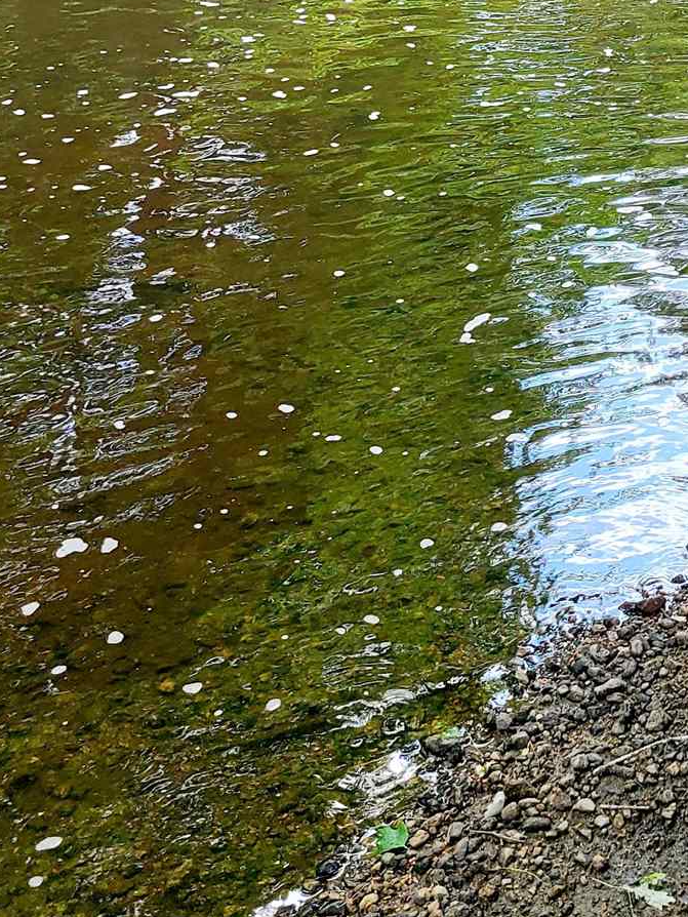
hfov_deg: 21.1
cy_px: -148
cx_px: 716
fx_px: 1775
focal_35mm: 67
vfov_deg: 26.2
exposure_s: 1/120
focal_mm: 5.4
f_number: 1.8
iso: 50
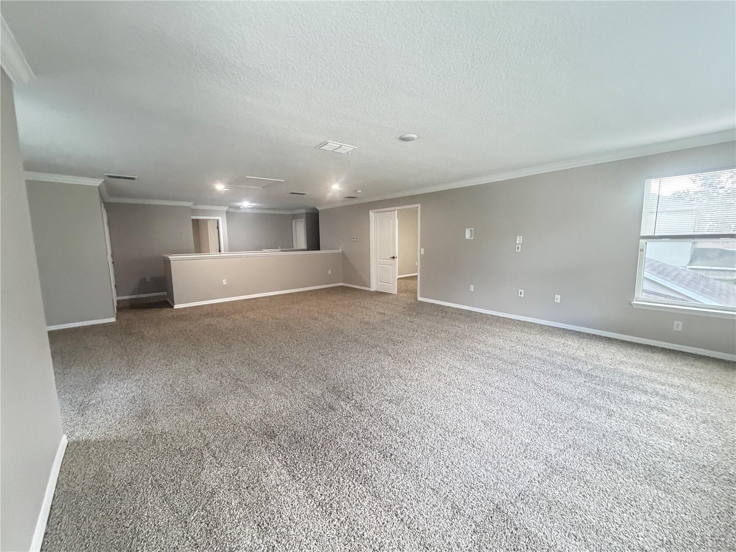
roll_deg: +1.0
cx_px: 368
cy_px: 276
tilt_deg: -6.2
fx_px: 298
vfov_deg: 85.7
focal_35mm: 14
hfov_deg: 102.1
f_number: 2.2
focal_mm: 2.22
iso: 640
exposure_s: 1/60
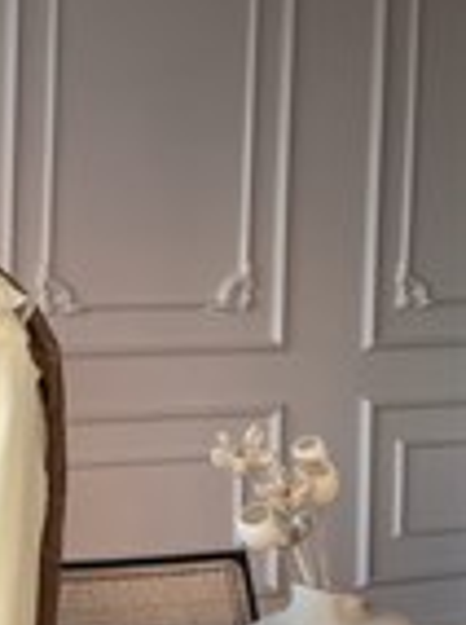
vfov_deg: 27.1
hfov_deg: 18.7
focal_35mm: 70
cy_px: 535
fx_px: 1260
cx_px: -211
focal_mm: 6.76
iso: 100
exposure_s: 1/121
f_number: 1.78
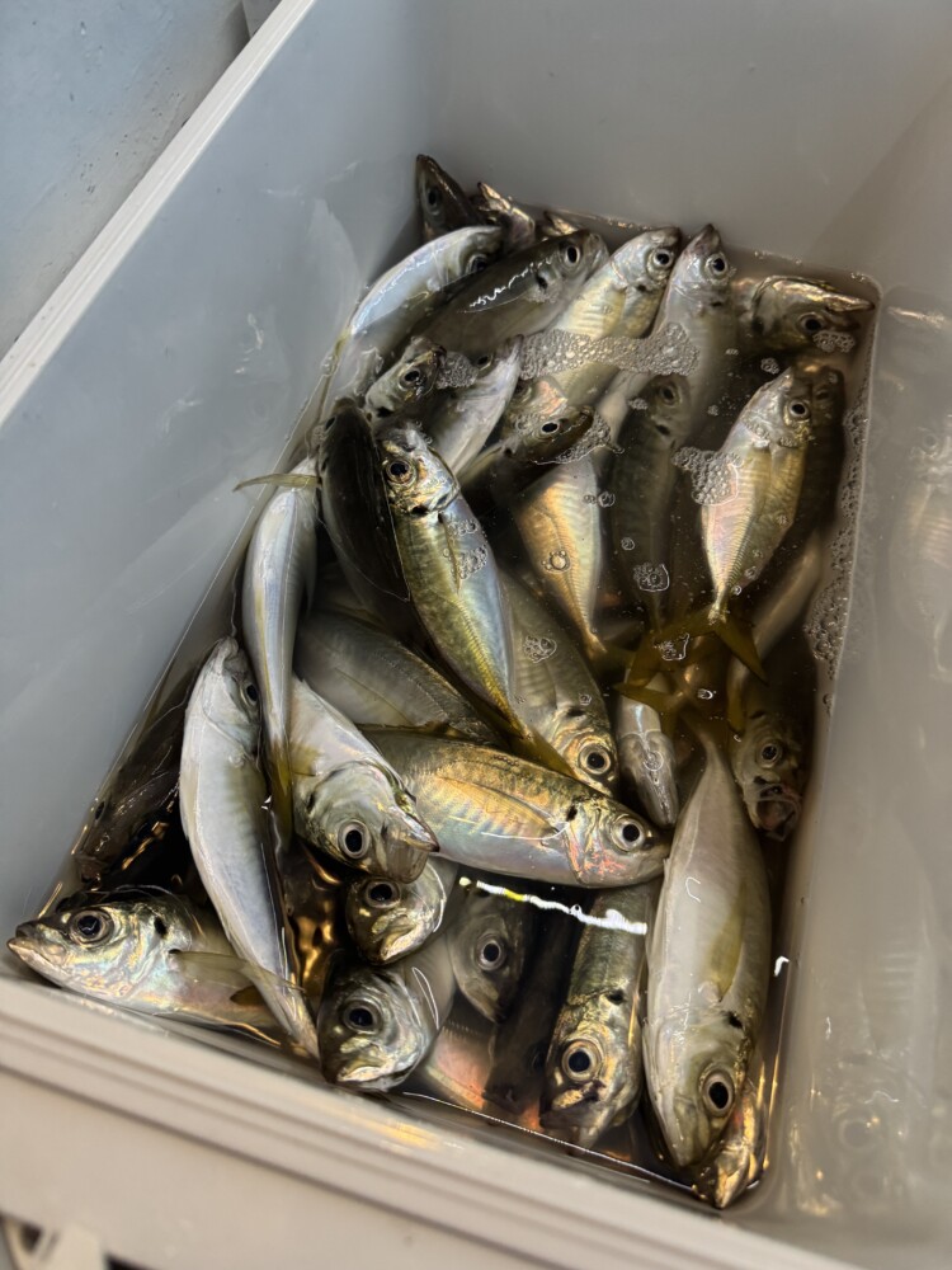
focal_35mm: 24
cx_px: 476
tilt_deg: -60.3
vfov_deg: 71.6
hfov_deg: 56.8
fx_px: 880
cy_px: 635
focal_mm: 6.76
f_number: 1.78
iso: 400
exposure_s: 1/60
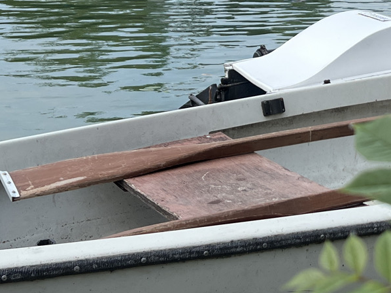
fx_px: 982
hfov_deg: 21.7
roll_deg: -0.4
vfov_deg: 16.5
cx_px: 394
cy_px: -14
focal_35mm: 87
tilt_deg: -5.0
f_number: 1.5
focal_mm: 5.7
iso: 50
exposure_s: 1/3831
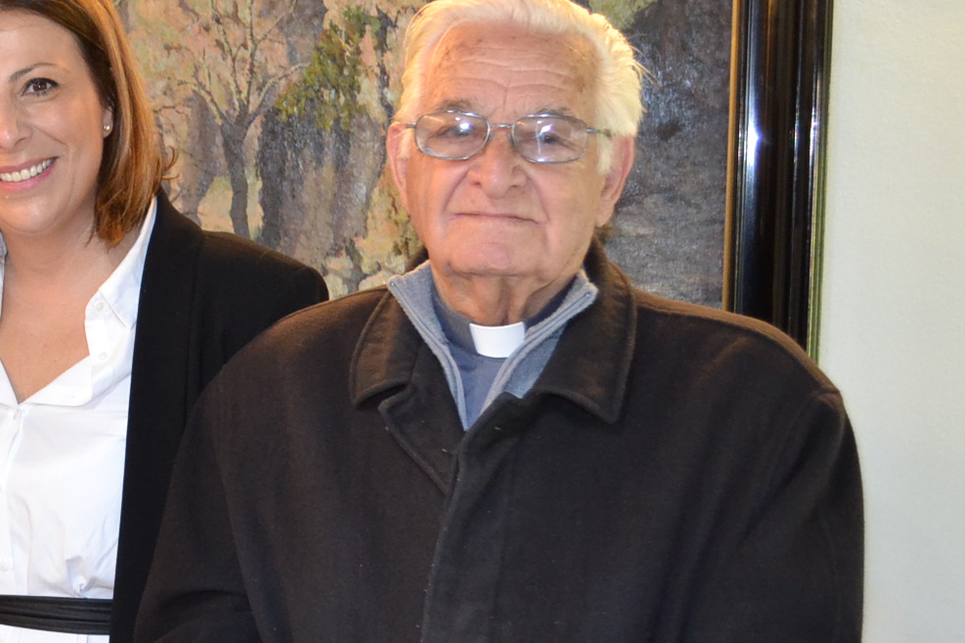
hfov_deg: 24.4
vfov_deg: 17.7
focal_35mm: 77
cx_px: -123
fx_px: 2064
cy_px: 385
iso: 1800
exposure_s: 1/60
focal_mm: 22
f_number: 4
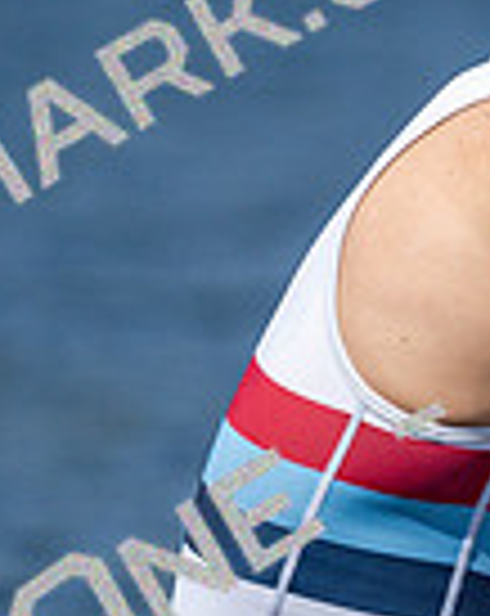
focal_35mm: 1886
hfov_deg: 0.8
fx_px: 34304
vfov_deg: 1.0
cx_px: 1074
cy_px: 398
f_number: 6.3
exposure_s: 1/2000
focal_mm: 474
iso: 250
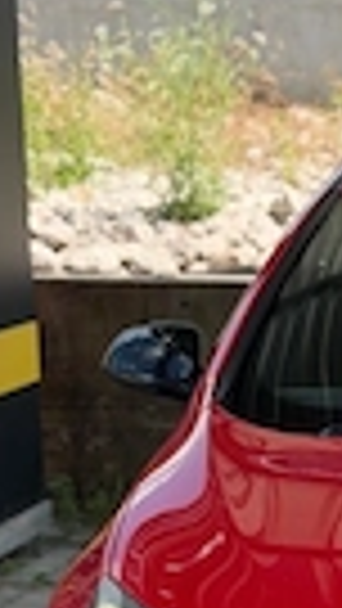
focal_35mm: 155
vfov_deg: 13.7
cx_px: 616
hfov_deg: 7.6
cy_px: 608
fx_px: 2497
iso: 80
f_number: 1.78
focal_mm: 6.76
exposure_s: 1/1838
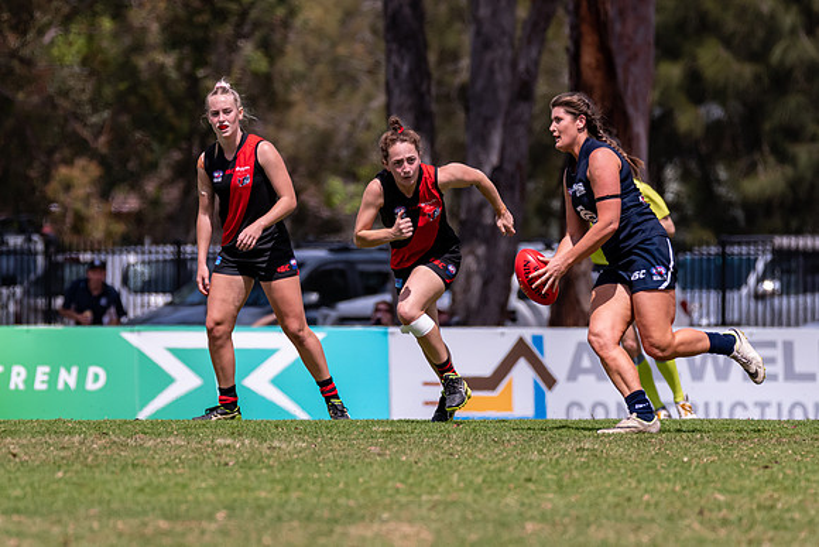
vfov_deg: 2.5
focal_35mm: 561
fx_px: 12764
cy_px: 259
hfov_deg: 3.7
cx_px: 357
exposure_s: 1/4000
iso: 800
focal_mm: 360
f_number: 6.3
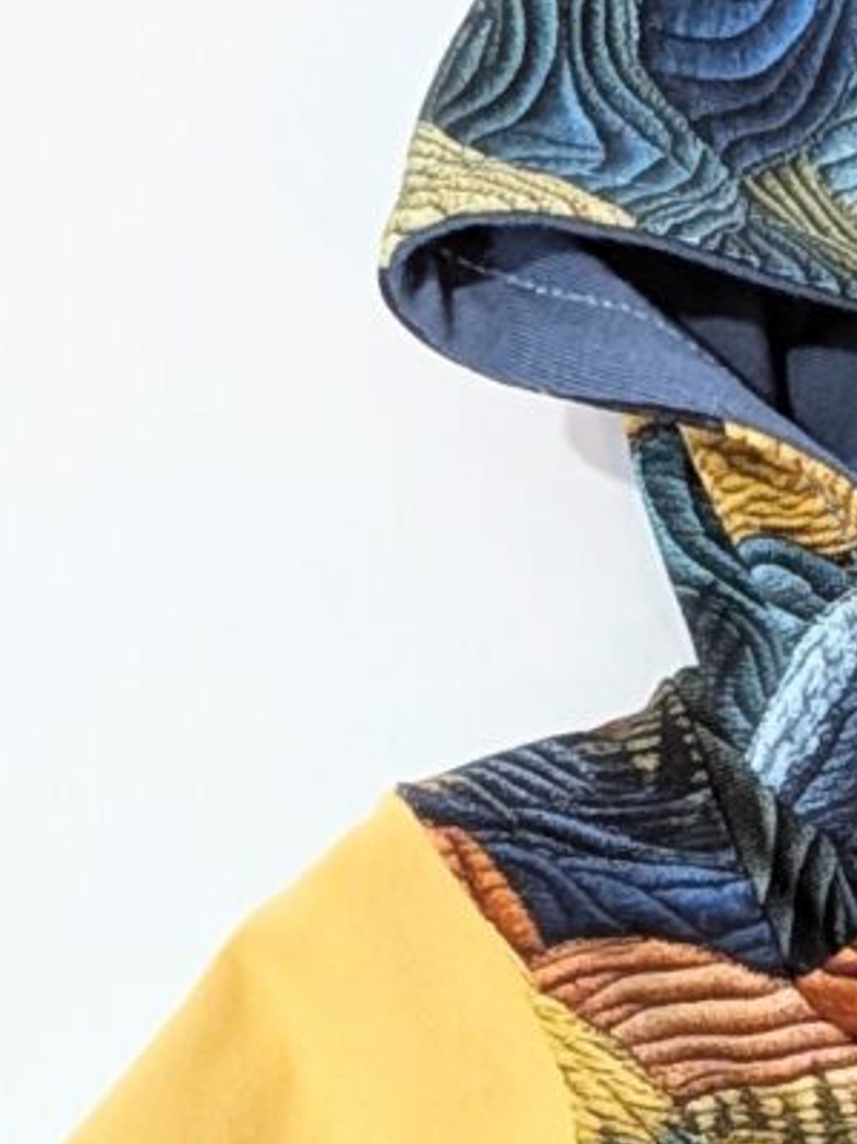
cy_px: 1720
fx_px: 5086
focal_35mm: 154
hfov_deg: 9.3
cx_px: 1379
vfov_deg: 12.2
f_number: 1.7
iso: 129
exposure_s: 1/40
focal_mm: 4.53
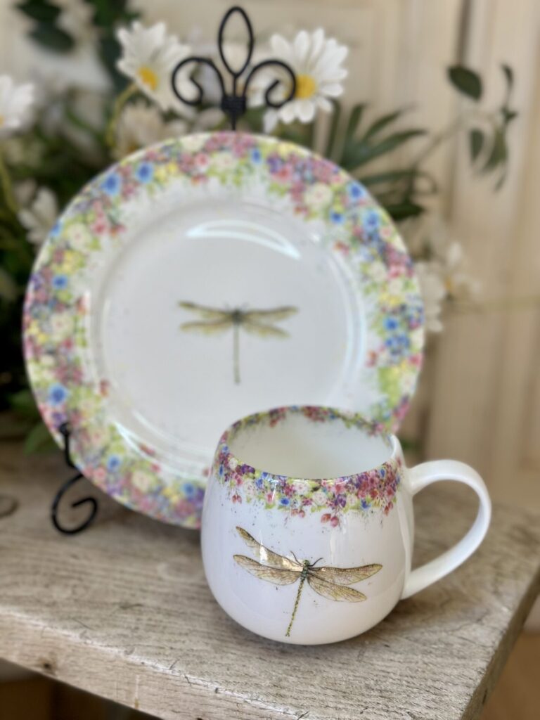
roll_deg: -2.8
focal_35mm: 48
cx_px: 270
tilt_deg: -19.5
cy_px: 360
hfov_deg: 30.3
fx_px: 998
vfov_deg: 39.7
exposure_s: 1/209
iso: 80
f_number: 1.78
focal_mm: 6.86
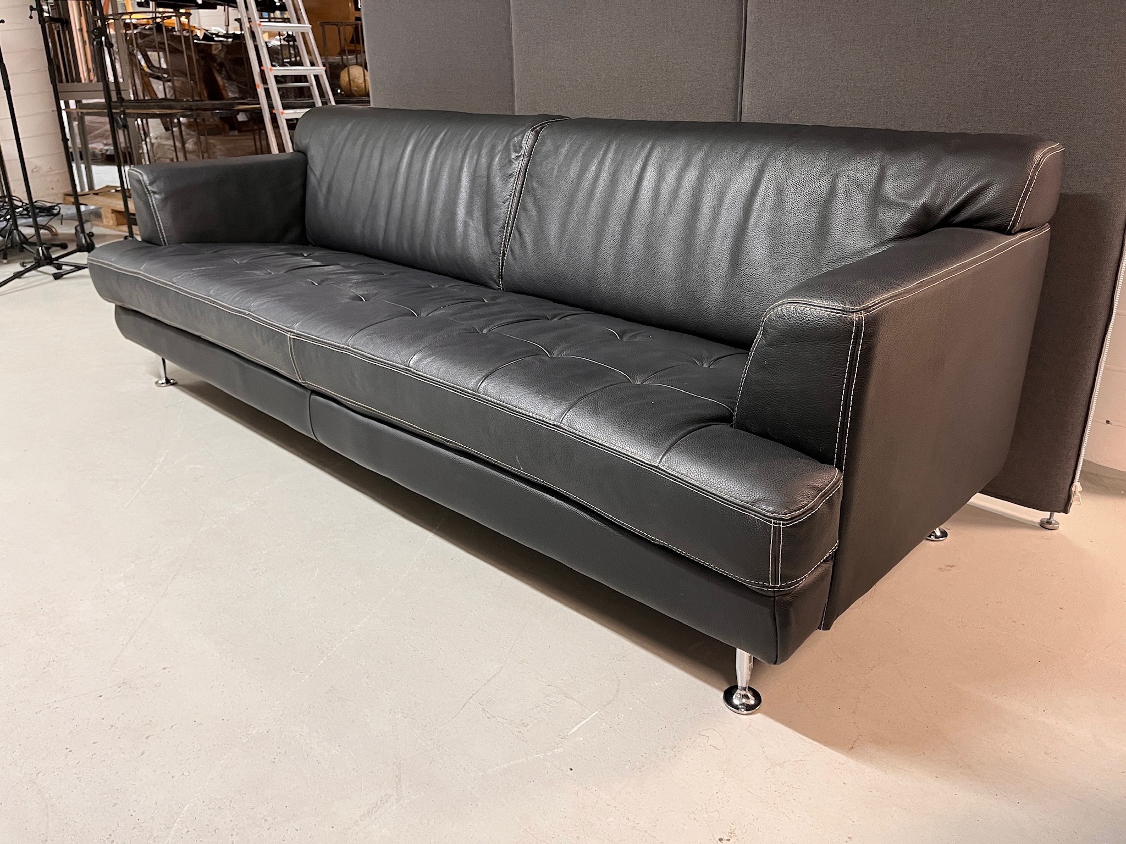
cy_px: 422
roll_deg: +0.6
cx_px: 563
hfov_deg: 67.3
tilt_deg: -21.3
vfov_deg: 53.1
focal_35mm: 26
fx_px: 846
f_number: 1.6
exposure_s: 1/50
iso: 160
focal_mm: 5.1
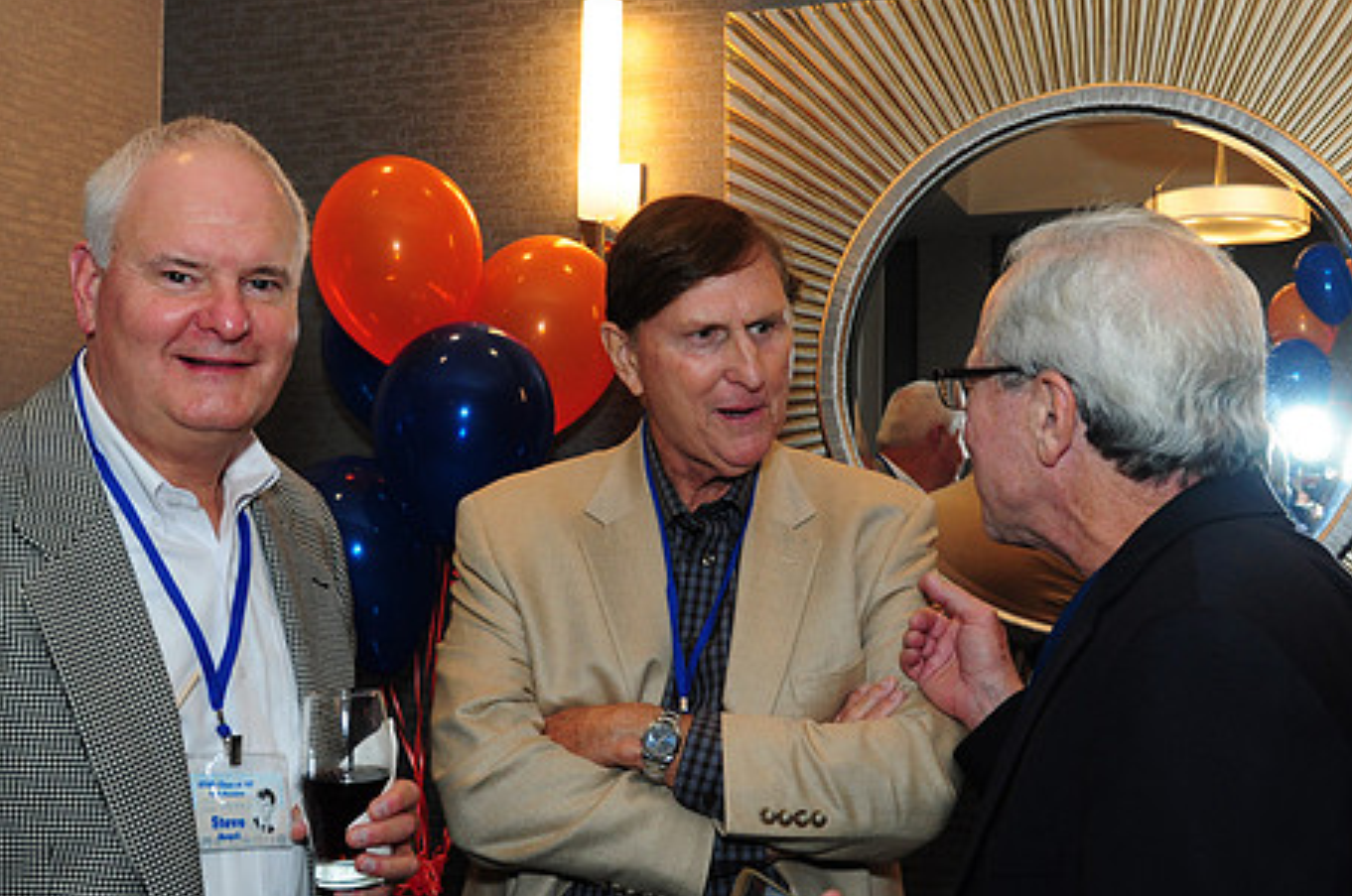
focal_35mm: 46
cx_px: 670
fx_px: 1724
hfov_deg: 42.8
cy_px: 454
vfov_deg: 29.1
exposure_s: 1/60
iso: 500
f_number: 5
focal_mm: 24
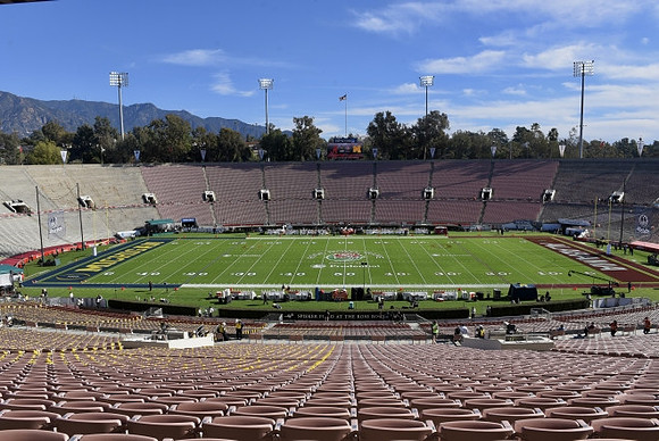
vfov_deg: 53.2
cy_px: 220
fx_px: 440
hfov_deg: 73.7
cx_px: 330
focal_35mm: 24
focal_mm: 24
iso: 200
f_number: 10
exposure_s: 1/400
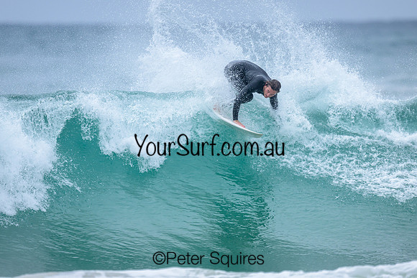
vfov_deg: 1.7
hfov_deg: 2.6
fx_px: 9268
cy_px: 139
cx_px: 208
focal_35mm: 800
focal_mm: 800
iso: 400
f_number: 6.3
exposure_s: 1/2000
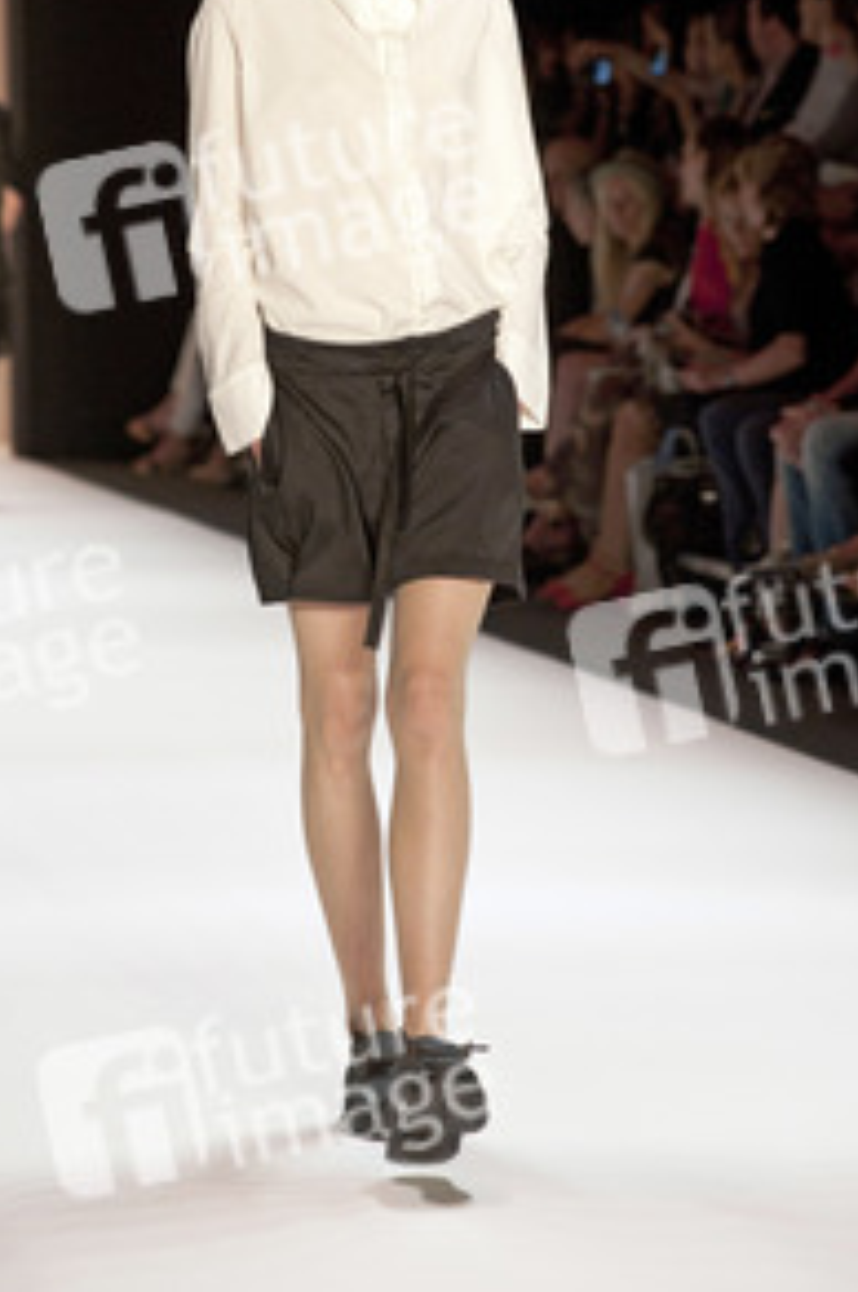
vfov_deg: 9.7
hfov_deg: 6.5
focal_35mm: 212
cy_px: 429
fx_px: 7596
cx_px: 394
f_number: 7.1
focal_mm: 155
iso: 1600
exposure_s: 1/200
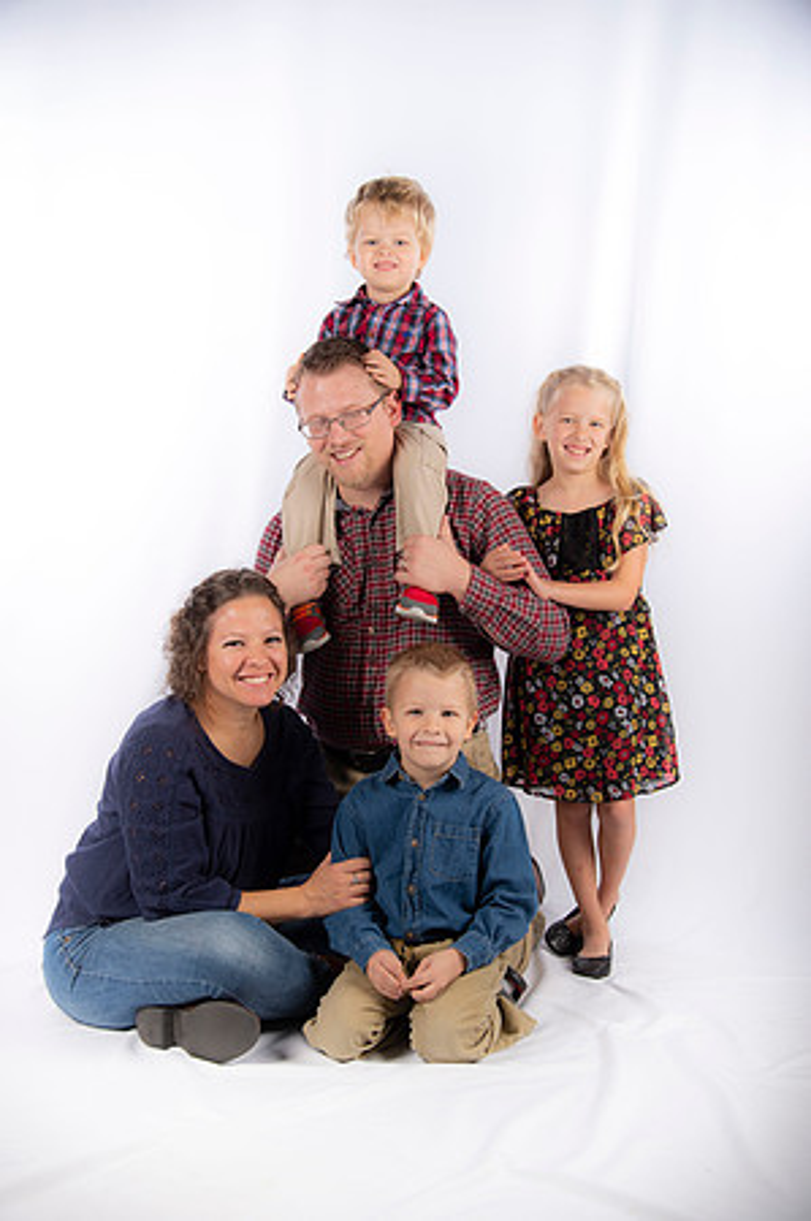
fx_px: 1558
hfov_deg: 29.2
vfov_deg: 42.8
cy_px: 610
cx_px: 406
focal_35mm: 46
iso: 100
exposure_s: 1/200
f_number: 5.6
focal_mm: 46
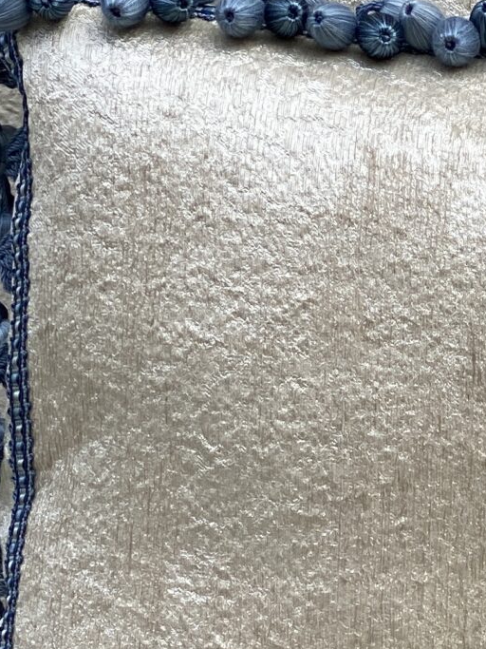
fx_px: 3651
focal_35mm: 195
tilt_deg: -18.0
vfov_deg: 10.1
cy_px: 583
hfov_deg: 7.5
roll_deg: -0.3
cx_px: 649
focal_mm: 6
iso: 20
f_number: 2
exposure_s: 1/234
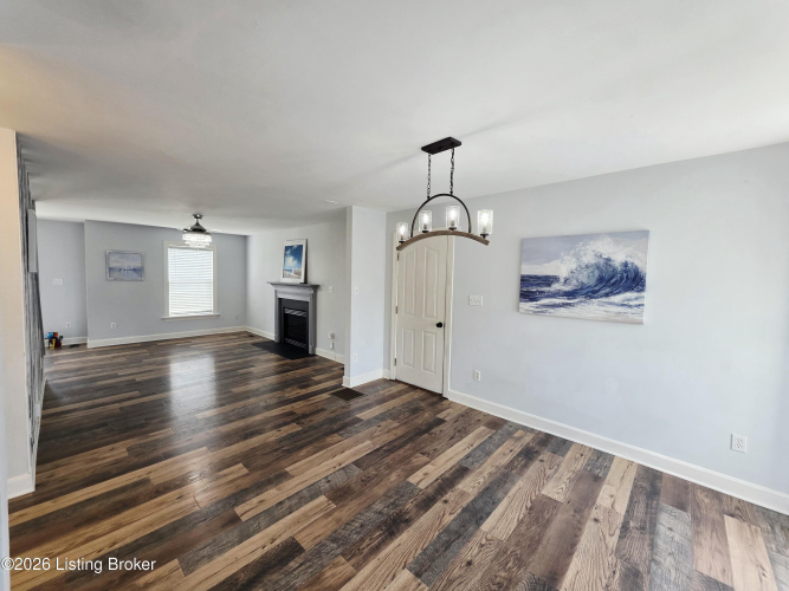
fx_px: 296
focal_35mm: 13
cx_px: 394
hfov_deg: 106.2
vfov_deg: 89.9
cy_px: 296
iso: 100
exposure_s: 1/120
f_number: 1.9
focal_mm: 2.2
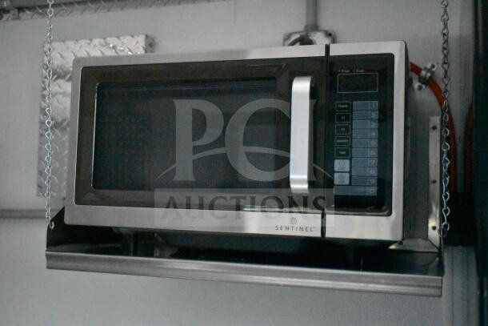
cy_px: 163
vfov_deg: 30.9
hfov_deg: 45.0
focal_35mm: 44
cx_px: 244
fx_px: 590
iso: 25600
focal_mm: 29
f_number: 4.2
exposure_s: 1/4000
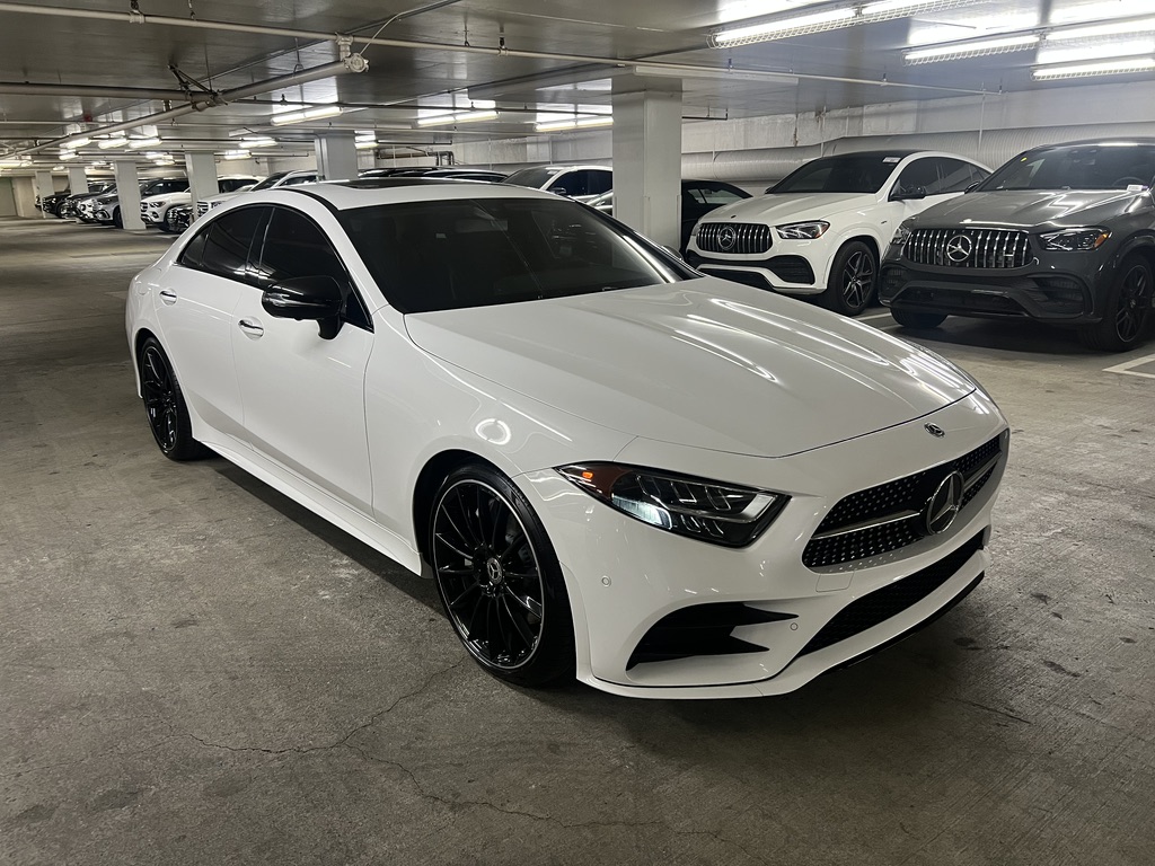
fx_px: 868
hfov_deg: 67.3
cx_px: 578
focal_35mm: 26
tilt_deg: -16.5
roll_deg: +1.2
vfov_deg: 53.1
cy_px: 433
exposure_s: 1/60
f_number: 1.5
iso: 320
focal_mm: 5.7
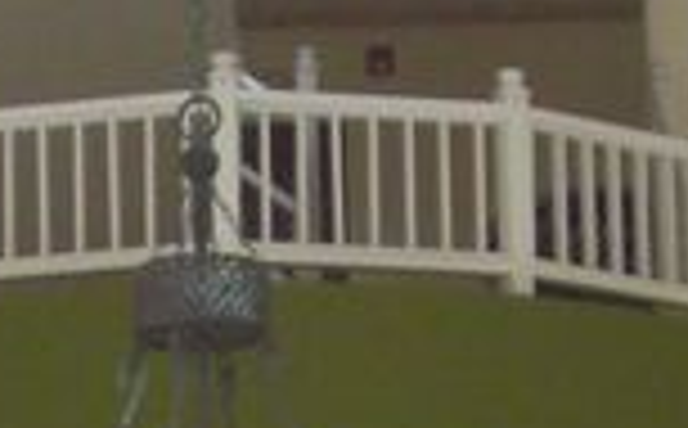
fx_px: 5053
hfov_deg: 7.8
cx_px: 76
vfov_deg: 4.8
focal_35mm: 270
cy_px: 784
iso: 200
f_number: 2.7
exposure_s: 1/100
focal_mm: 6.2
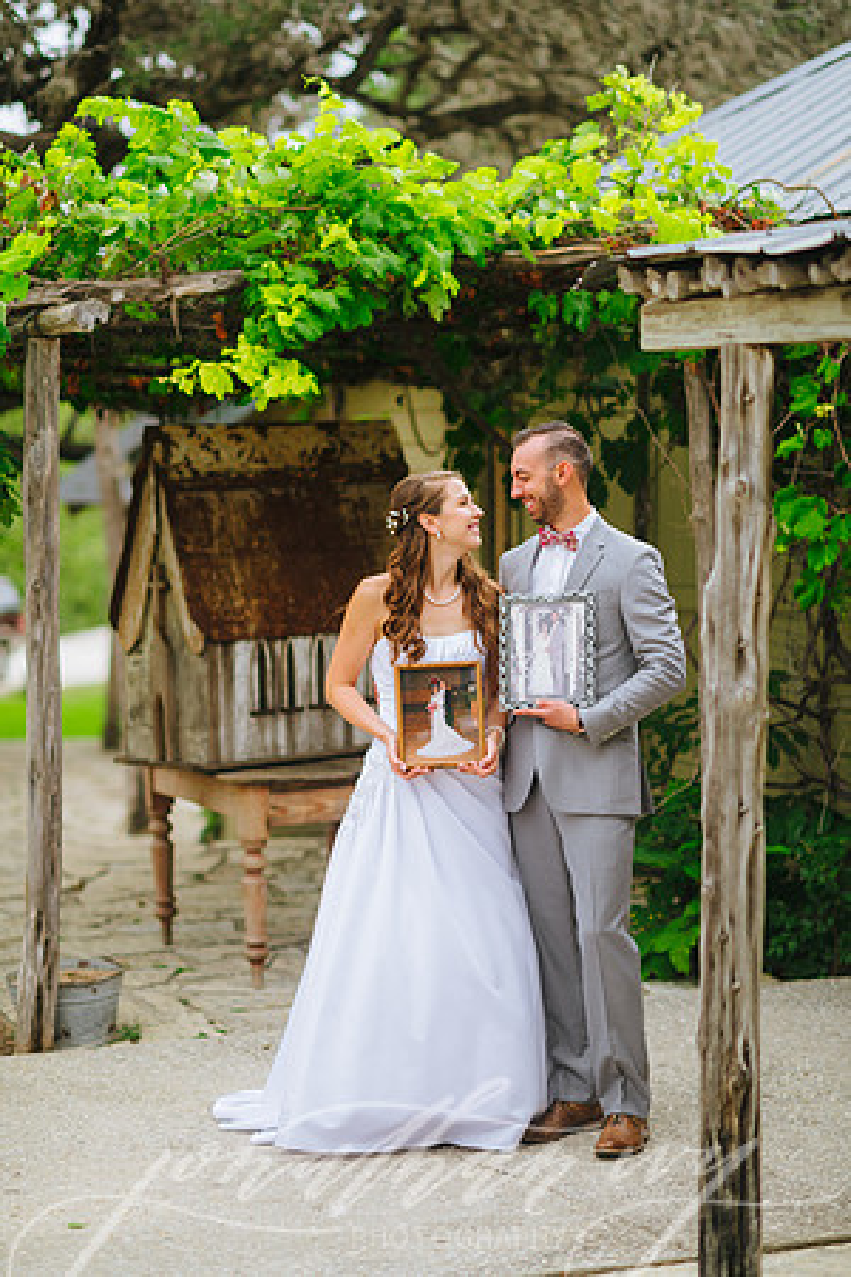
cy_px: 638
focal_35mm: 85
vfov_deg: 23.9
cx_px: 426
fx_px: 3014
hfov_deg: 16.1
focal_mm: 85
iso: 200
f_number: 2
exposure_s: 1/1600
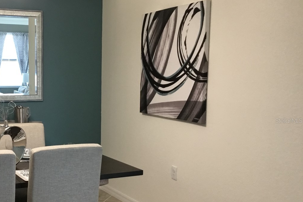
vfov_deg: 26.4
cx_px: 64
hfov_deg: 37.6
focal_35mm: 51
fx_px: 429
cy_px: 120
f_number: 2.4
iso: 80
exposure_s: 1/30
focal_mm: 3.3
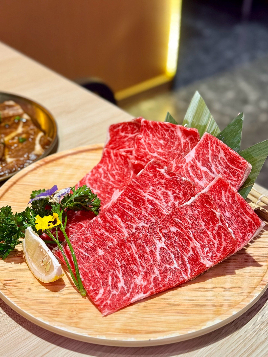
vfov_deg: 39.7
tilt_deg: -35.4
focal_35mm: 48
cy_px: 178
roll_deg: +0.4
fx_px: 495
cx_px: 134
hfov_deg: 30.3
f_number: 1.78
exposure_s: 1/50
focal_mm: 6.86
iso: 125
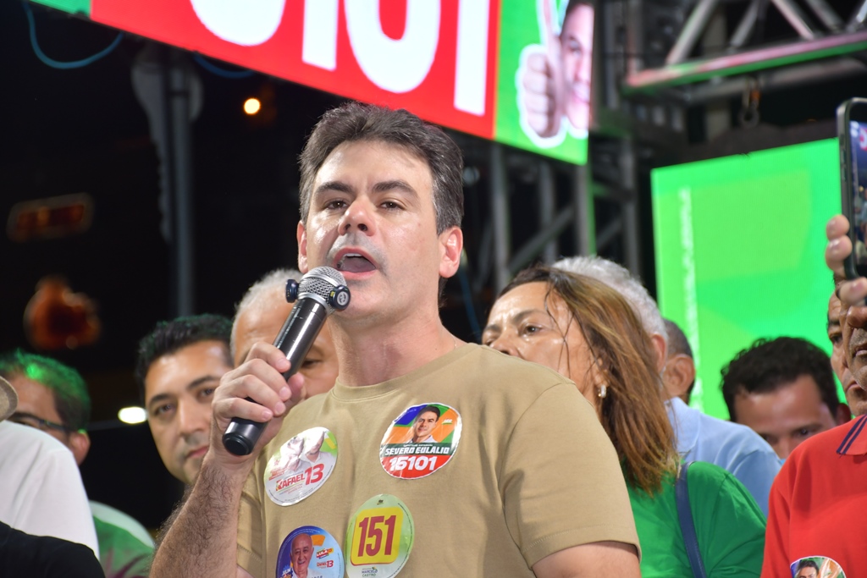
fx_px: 3420
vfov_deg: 9.7
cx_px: 434
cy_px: 289
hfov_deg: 14.4
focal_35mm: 142
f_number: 5.3
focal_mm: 95
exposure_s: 1/60
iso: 400
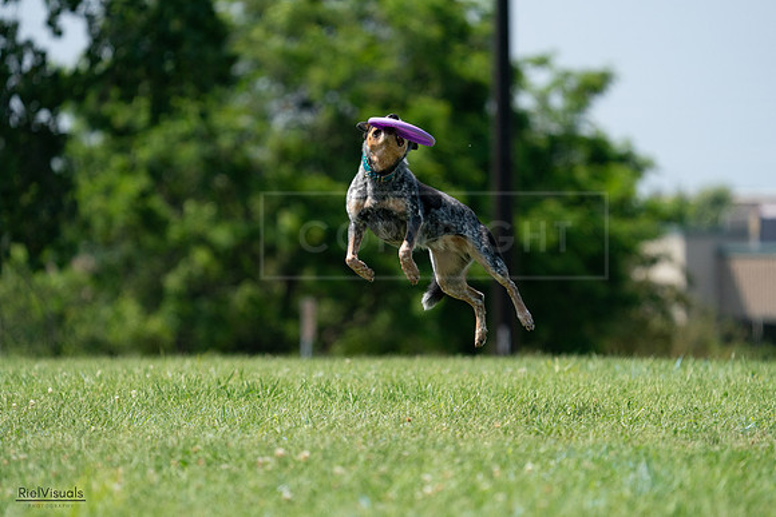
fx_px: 8300
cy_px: 258
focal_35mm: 385
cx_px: 388
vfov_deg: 3.6
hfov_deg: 5.4
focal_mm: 385
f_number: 6.3
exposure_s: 1/4000
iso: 1250
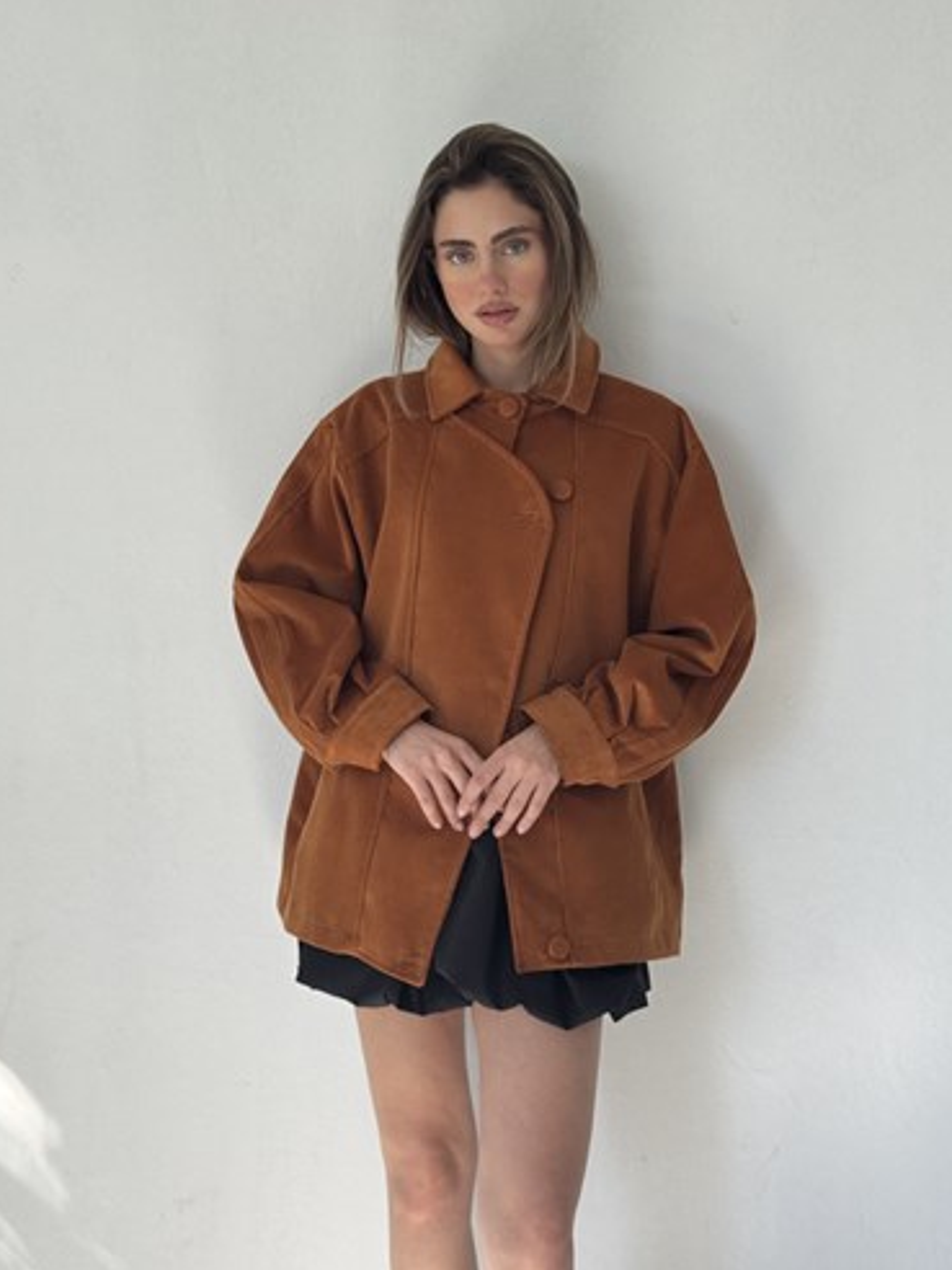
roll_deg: -0.1
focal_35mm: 52
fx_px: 1907
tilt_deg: -5.0
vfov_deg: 36.8
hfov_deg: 28.0
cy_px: 600
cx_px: 482
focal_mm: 6.76
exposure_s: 1/296
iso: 64
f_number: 1.78
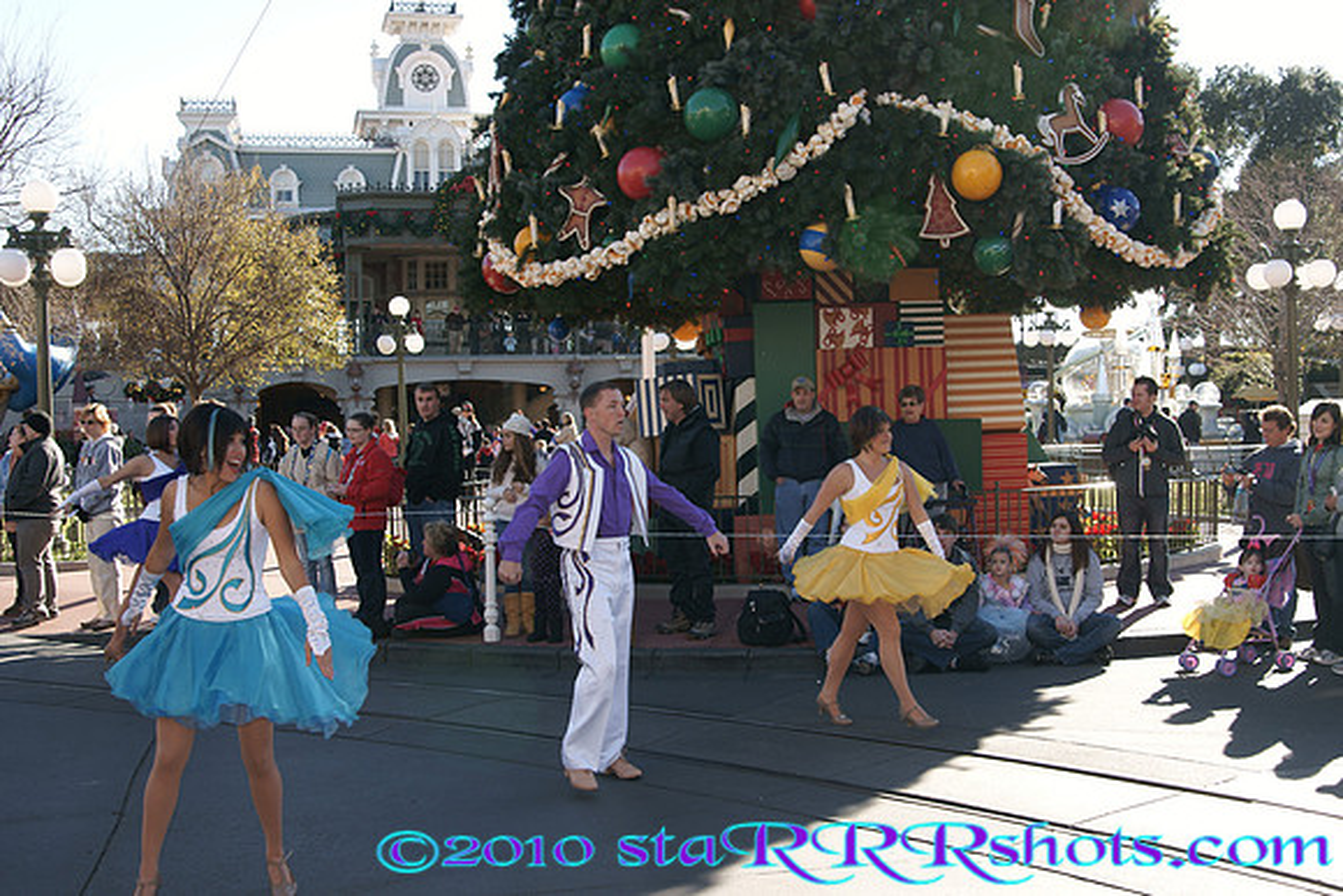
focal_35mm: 42
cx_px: 672
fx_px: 1567
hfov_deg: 46.4
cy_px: 448
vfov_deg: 31.9
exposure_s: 1/200
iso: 100
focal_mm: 28
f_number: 5
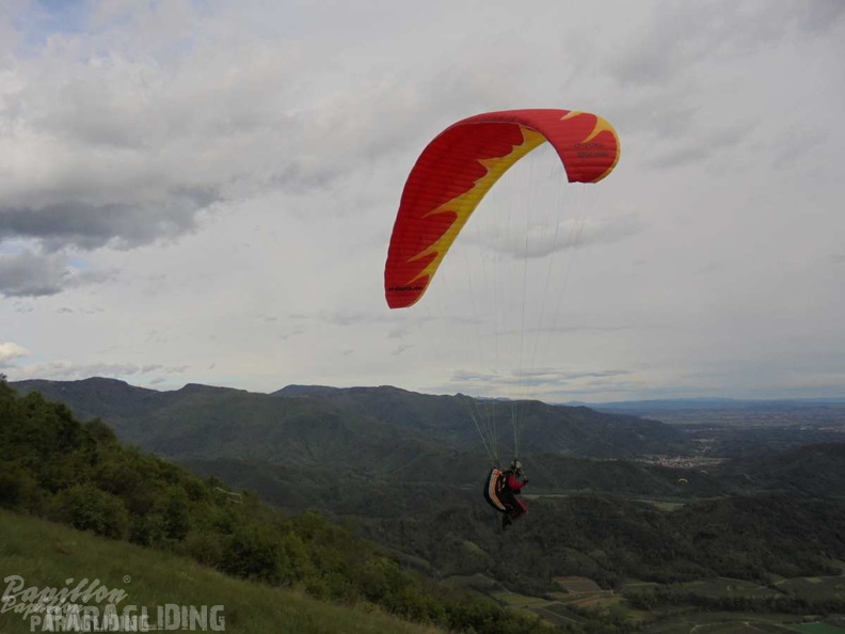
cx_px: 422
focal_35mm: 26
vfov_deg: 53.1
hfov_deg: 67.3
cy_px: 317
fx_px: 635
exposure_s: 1/1250
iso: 100
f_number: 3.5
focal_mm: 4.6
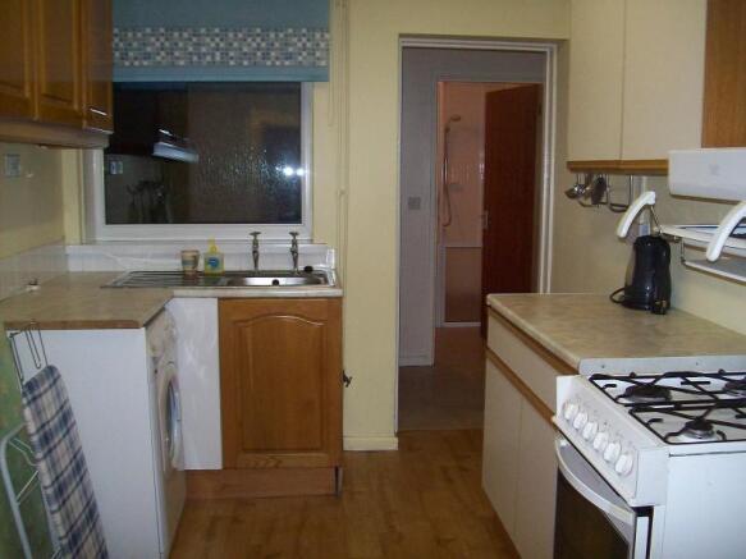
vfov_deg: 39.6
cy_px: 280
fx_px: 776
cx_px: 373
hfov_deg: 51.4
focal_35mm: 36
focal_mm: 6
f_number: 2.7
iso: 200
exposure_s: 1/64
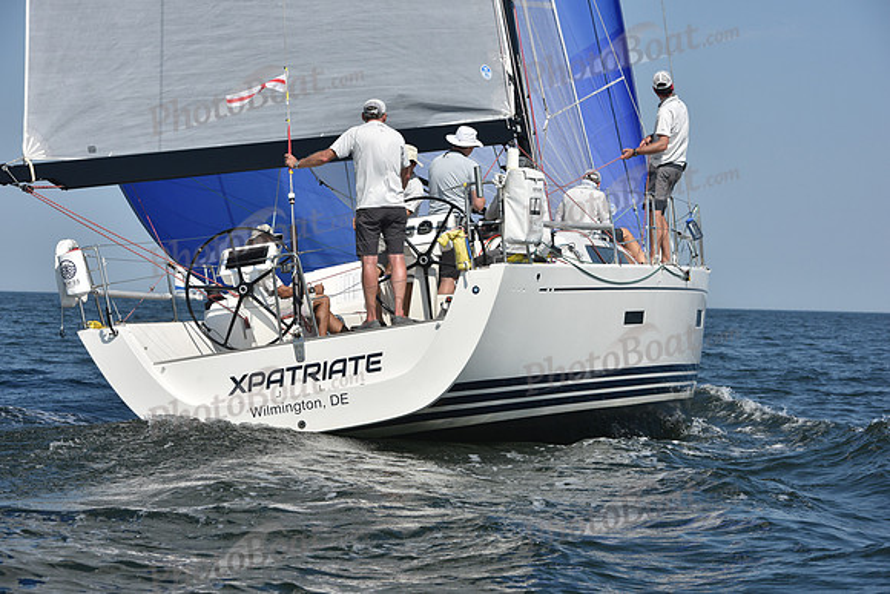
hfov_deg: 17.1
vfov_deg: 11.4
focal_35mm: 120
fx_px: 2967
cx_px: 445
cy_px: 297
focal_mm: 120
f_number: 10
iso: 250
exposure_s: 1/1250
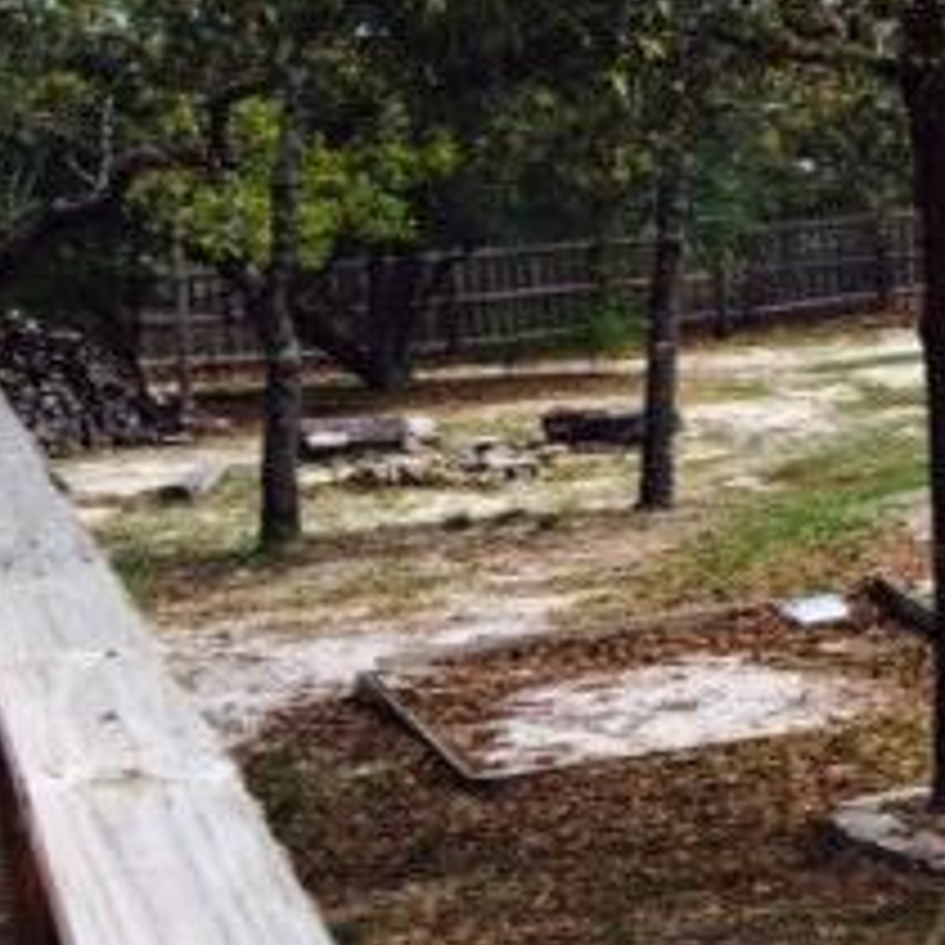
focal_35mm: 81
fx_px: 2502
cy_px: 562
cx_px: 1418
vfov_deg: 21.4
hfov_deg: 18.8
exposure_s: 1/1109
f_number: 2.2
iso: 40
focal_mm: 4.12
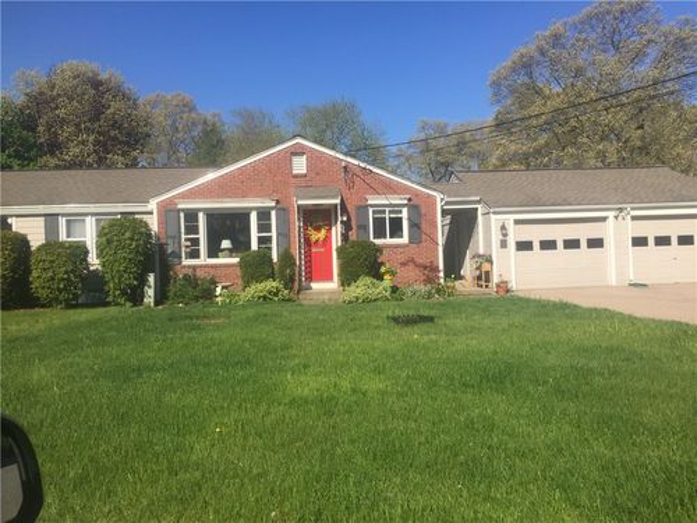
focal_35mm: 29
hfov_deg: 61.7
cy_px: 262
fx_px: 584
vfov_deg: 48.2
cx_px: 348
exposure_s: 1/2326
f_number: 2.2
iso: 32
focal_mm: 4.15
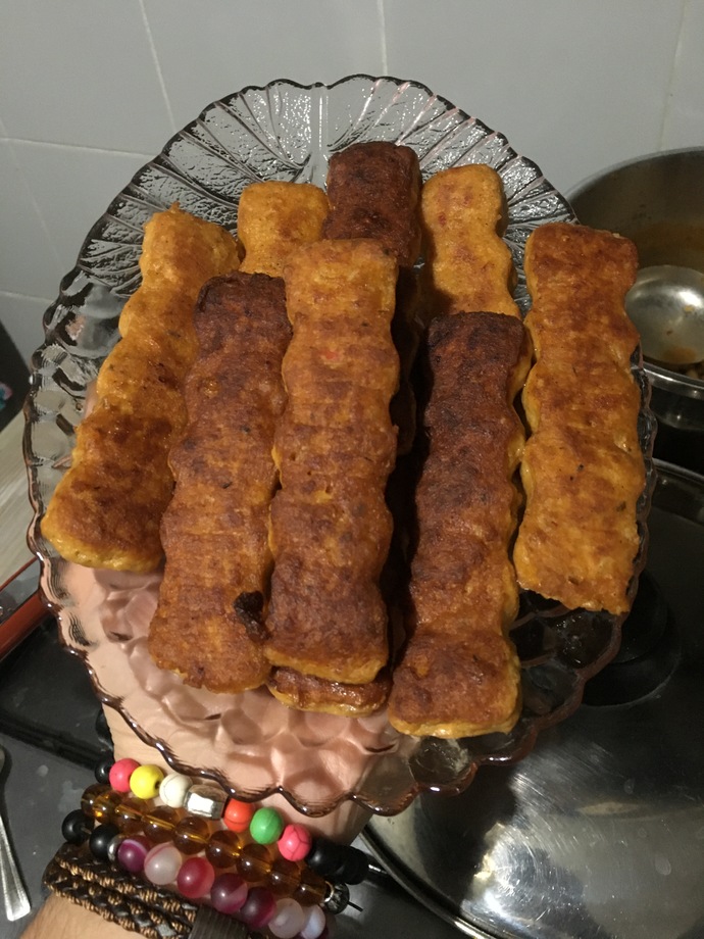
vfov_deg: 61.7
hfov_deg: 48.2
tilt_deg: -48.6
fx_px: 786
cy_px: 470
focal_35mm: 29
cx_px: 352
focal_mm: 4.15
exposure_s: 1/17
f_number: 2.2
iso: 250
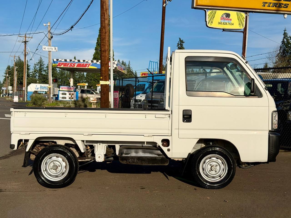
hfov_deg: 39.7
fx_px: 404
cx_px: 146
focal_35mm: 48
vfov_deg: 30.3
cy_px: 109
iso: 80
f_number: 1.78
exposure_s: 1/13333
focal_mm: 6.76
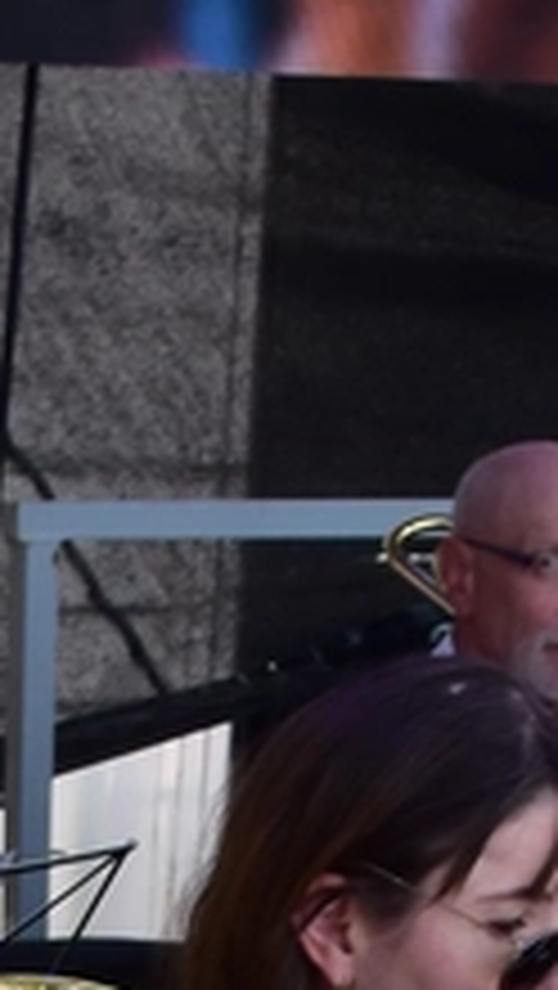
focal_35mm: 225
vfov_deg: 9.2
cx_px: -126
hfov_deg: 5.4
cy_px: 1652
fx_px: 5898
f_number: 7.1
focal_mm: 21
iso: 200
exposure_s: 1/200
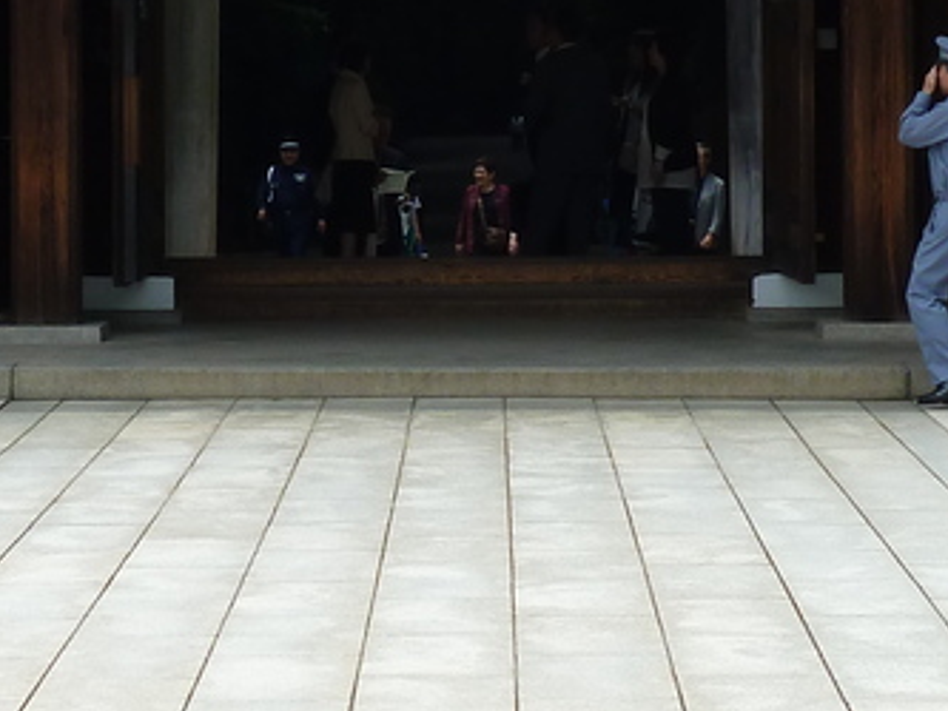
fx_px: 4740
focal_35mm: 173
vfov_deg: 8.5
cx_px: 427
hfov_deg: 11.4
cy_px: 0
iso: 80
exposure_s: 1/400
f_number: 4.5
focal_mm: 7.9
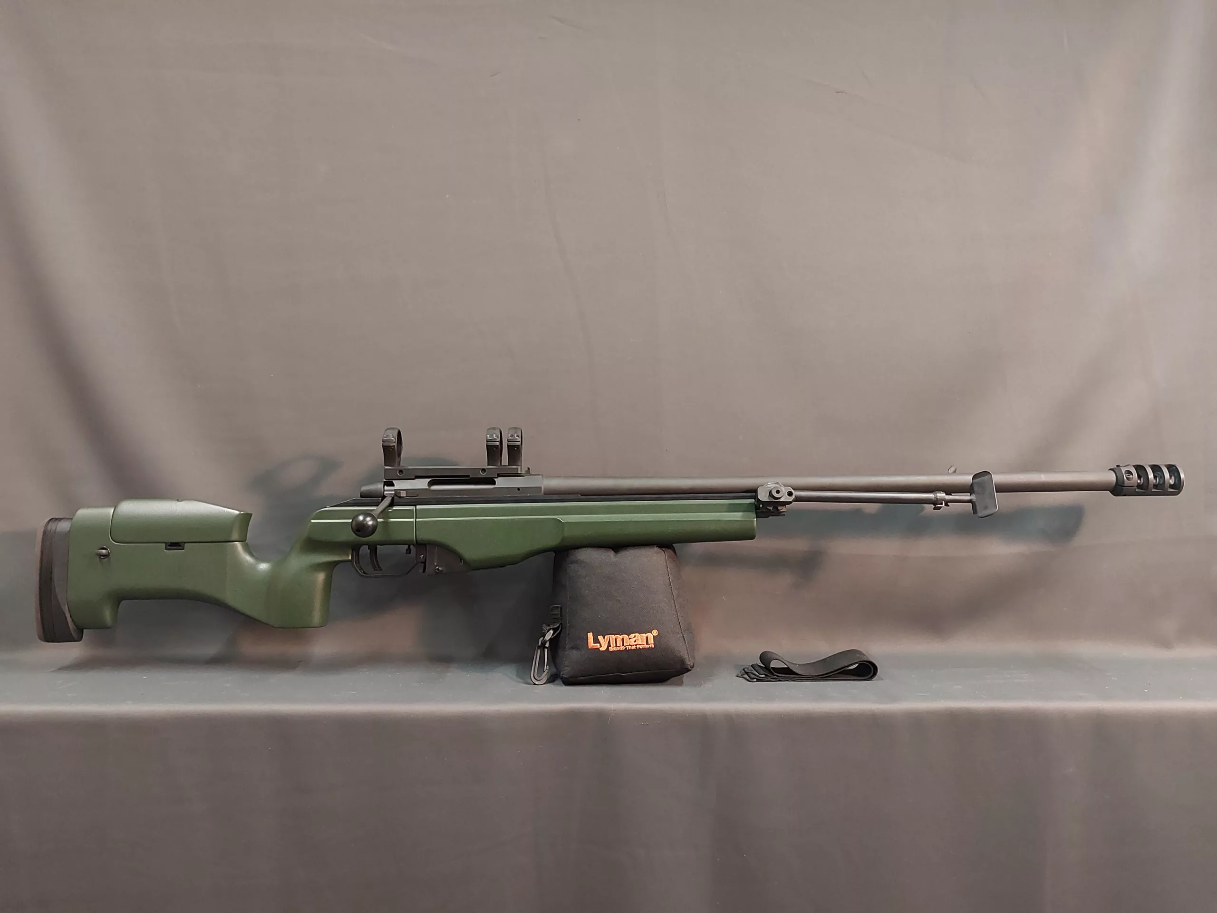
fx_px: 949
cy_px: 456
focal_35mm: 27
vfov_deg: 51.4
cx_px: 608
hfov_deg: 65.3
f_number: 1.8
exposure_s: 1/33.3
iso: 400
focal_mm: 4
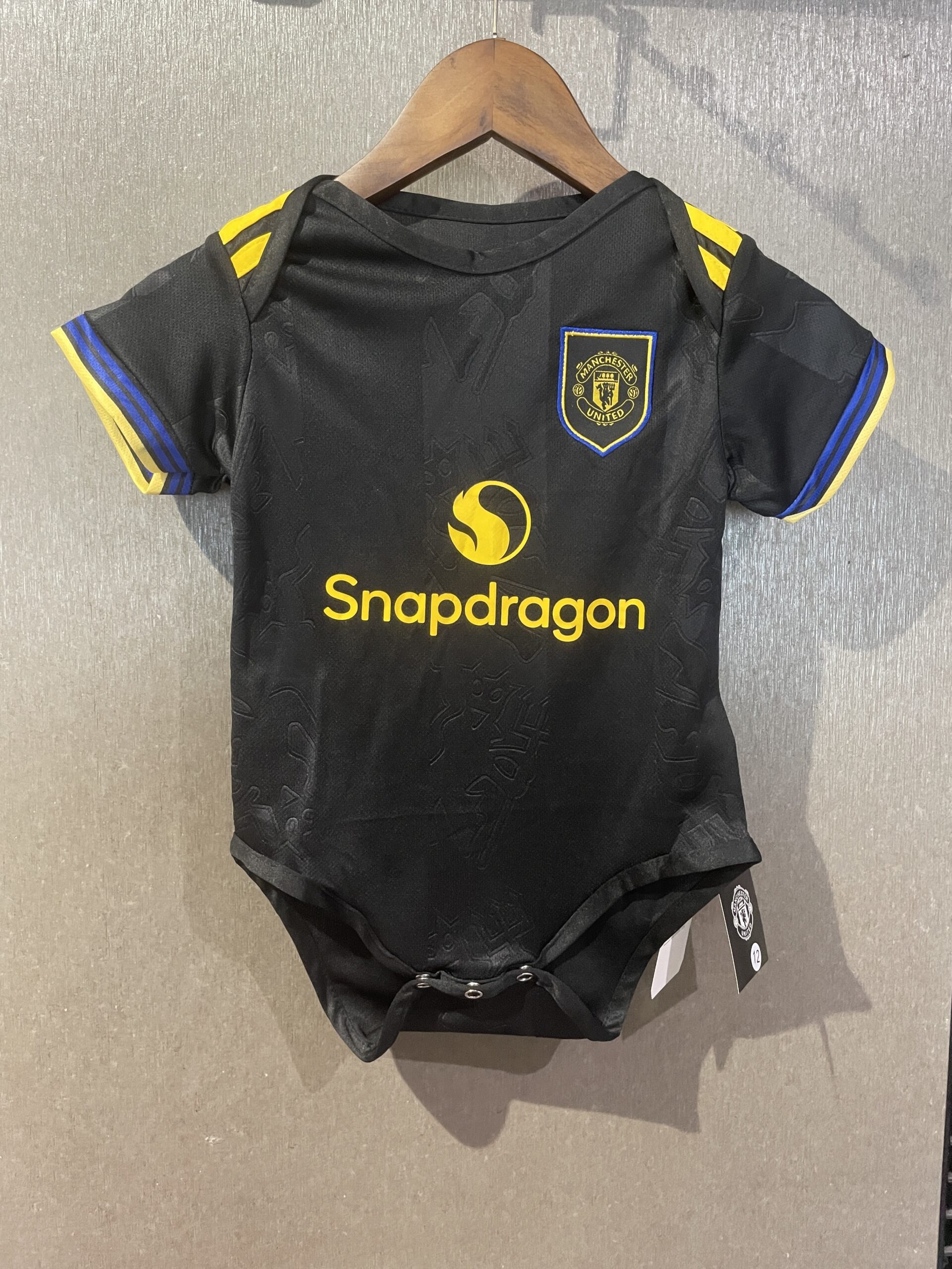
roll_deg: -0.7
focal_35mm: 26
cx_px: 476
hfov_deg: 53.1
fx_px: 953
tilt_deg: -4.7
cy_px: 634
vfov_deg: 67.3
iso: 500
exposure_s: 1/60
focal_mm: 4.2
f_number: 1.6
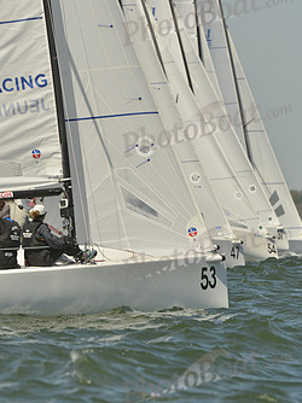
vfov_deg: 3.0
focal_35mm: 669
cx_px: 60
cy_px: 206
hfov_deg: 2.2
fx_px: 7792
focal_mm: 400
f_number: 8
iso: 280
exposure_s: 1/1250
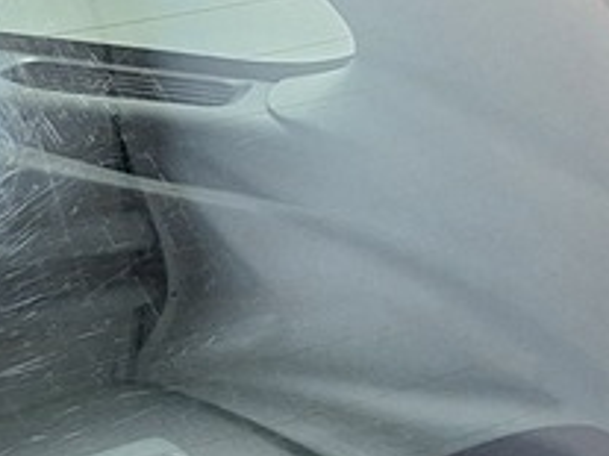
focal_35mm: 160
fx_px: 2813
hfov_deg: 10.2
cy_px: 971
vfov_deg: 8.7
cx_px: -1015
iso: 125
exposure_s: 1/50
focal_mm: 5.54
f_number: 1.8
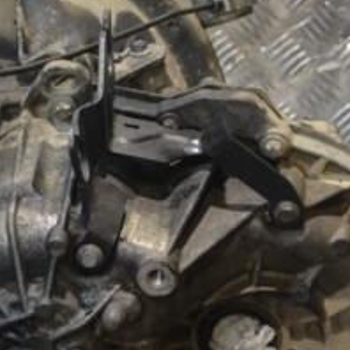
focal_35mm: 185
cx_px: 7
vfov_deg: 9.4
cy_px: 242
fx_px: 2116
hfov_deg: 9.4
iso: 3200
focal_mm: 48
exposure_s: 1/100
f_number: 5.3
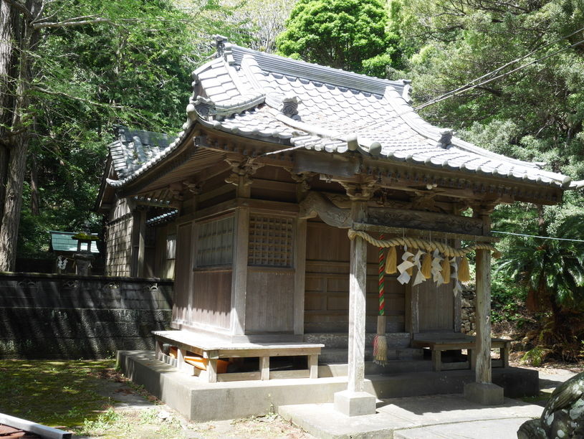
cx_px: 292
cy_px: 220
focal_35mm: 34
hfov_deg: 53.9
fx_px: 574
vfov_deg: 41.8
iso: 200
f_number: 5.6
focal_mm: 17
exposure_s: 1/160
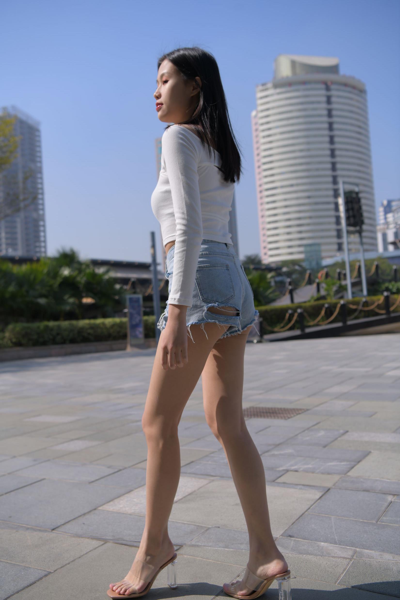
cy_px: 300
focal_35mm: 36
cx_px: 200
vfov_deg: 53.1
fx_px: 600
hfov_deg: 36.9
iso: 64
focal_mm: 36
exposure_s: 1/1000
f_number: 4
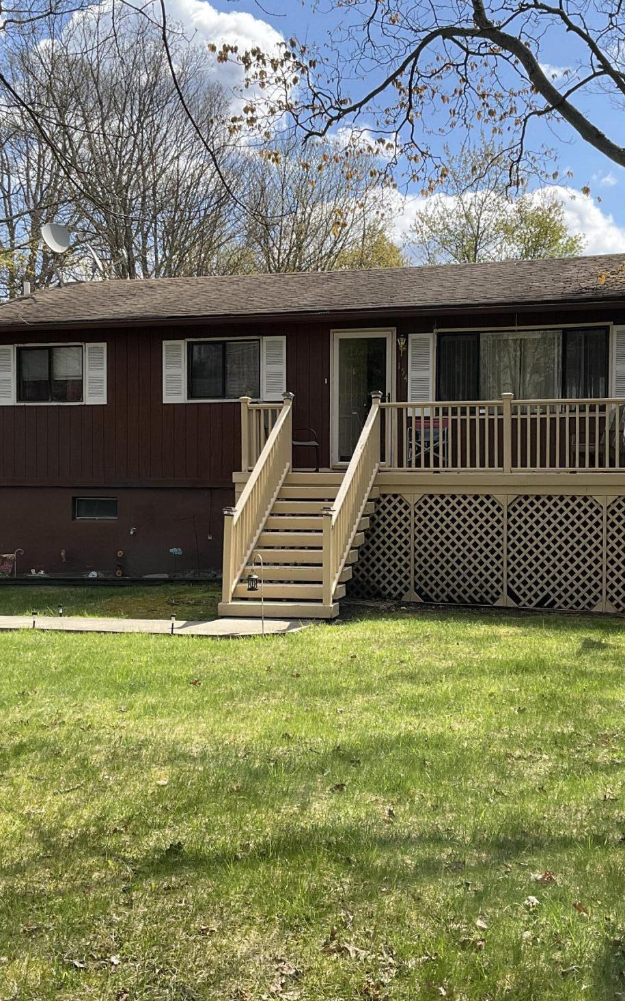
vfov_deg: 47.2
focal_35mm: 42
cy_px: 491
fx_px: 1145
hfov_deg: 30.5
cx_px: 323
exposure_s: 1/1195
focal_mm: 3
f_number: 1.8
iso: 25
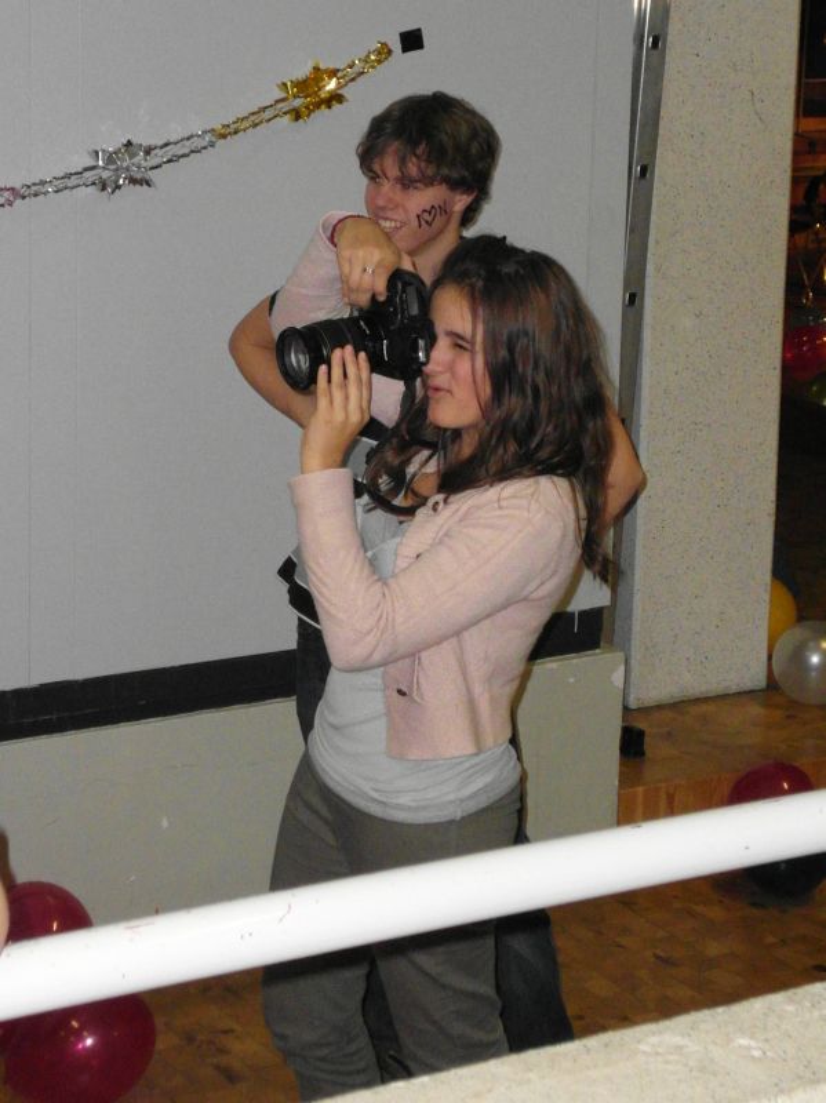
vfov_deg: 32.2
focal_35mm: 60
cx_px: 413
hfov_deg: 24.4
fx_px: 1911
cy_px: 552
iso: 640
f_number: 5
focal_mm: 11
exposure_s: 1/45
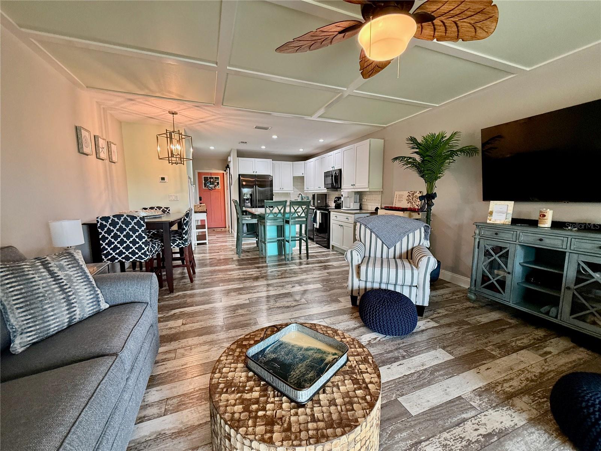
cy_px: 226
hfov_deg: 102.1
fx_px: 243
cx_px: 300
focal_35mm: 14
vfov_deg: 85.7
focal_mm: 2.22
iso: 250
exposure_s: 1/60
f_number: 2.2
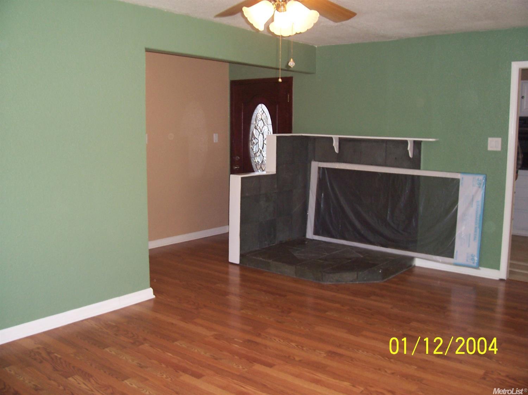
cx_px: 264
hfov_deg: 54.0
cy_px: 198
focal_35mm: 34
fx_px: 518
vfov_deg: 41.8
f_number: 2.7
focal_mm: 5.6
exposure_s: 1/60
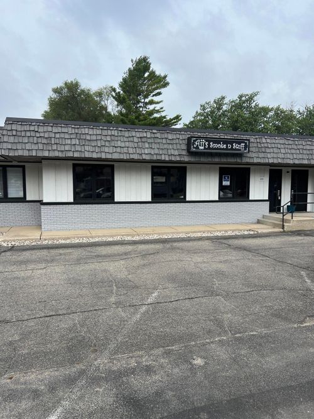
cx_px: 157
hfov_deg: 53.0
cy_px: 210
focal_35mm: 26
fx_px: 315
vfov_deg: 67.3
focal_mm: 5.7
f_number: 1.5
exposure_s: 1/3356
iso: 50
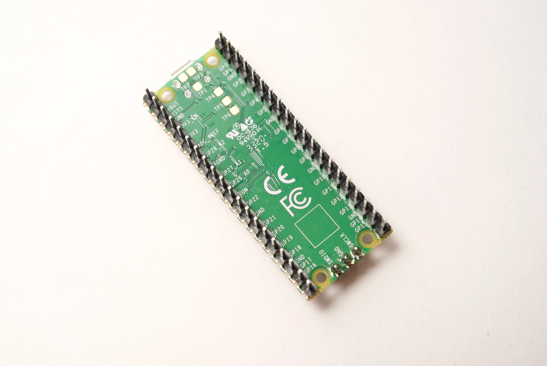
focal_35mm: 60
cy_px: 183
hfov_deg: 33.4
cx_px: 274
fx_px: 912
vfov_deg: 22.7
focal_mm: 60
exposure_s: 1/125
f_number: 11
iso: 400
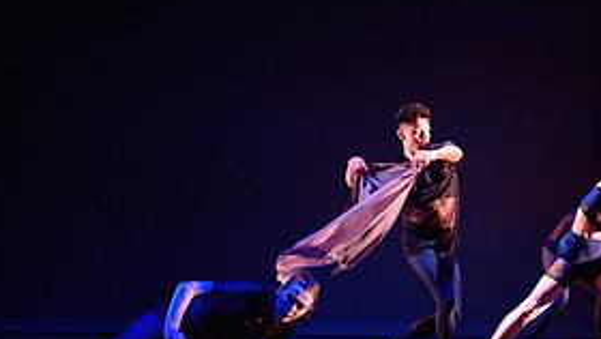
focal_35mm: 52
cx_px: 507
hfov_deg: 37.9
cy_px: 259
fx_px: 829
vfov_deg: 22.9
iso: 1000
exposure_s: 1/320
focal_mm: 24
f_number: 1.4
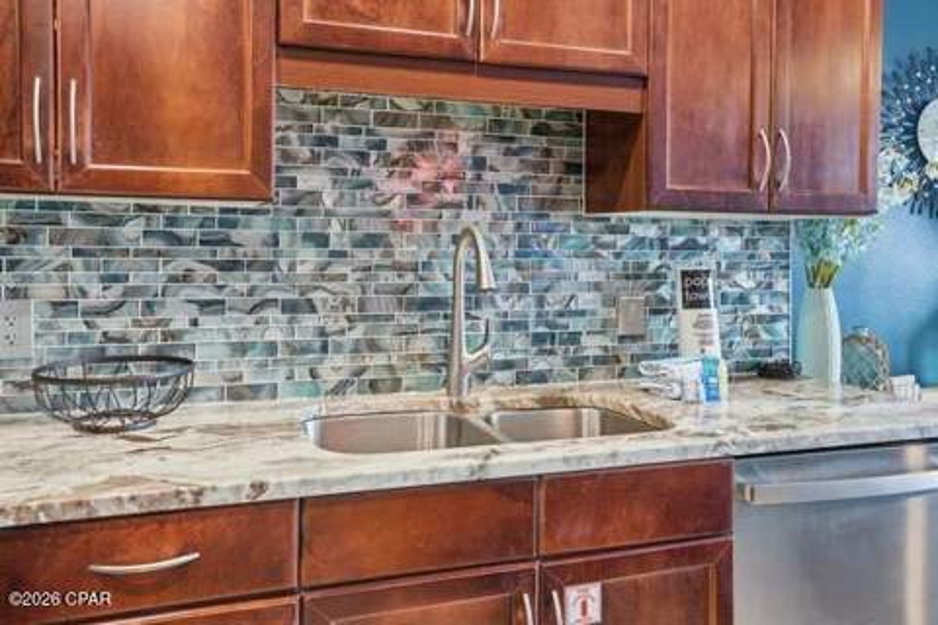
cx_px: 469
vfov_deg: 43.6
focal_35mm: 30
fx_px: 782
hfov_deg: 61.9
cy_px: 312
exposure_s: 1/60
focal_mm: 30
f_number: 5.6
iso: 320
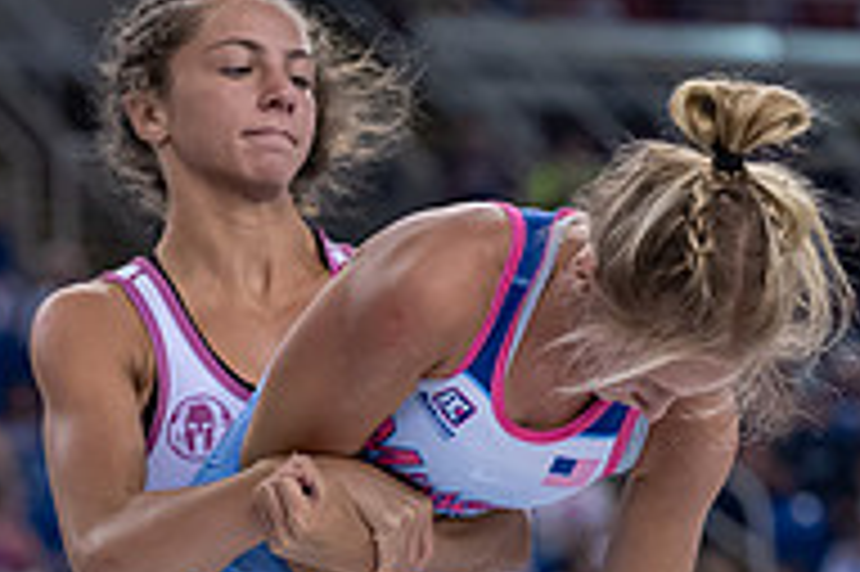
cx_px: 419
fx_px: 7805
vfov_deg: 4.2
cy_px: 782
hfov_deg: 6.3
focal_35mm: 327
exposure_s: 1/800
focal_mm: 93
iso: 2000
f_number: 2.8
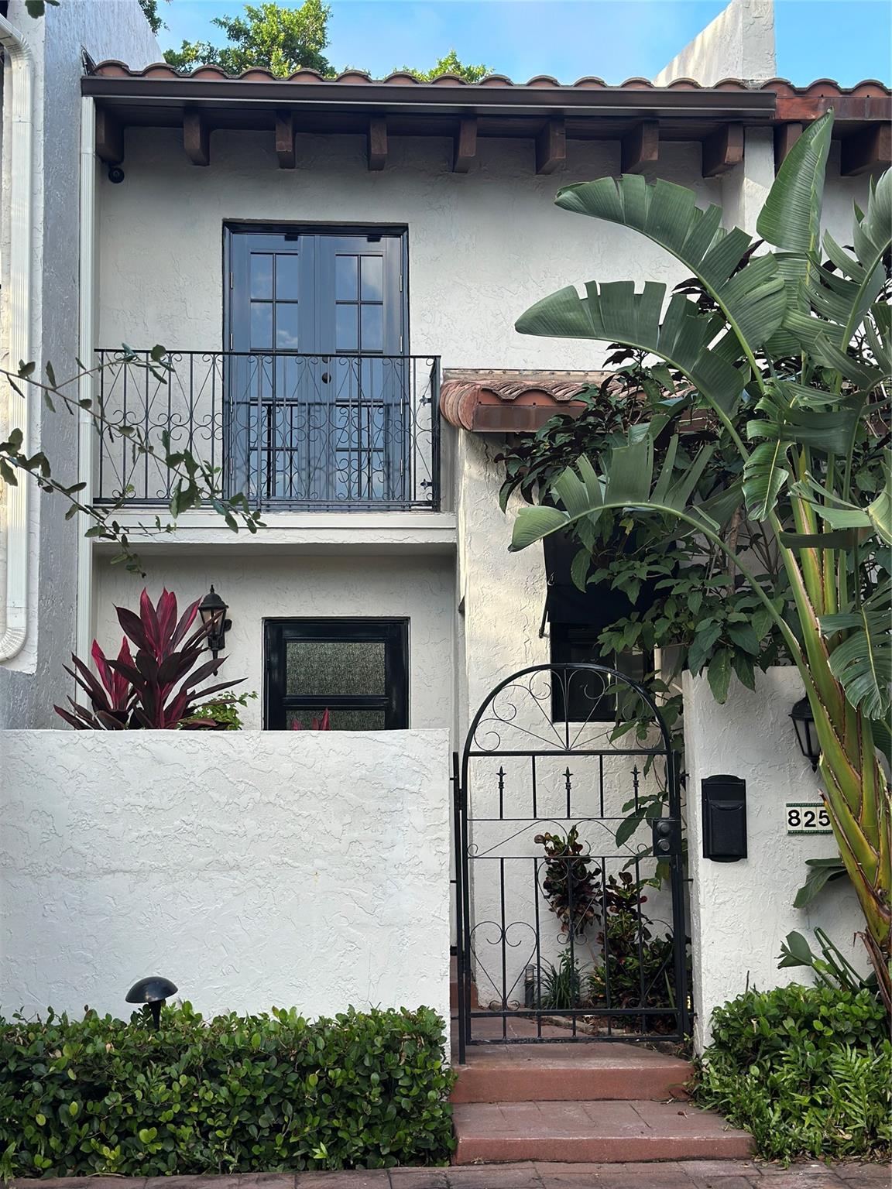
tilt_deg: +7.6
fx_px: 1649
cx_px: 446
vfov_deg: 39.7
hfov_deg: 30.3
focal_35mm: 48
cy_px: 594
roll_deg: -0.7
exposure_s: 1/623
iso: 80
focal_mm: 6.86
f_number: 1.78
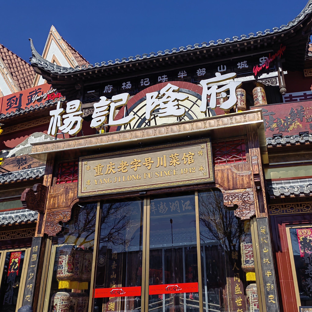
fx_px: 326
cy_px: 156
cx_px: 197
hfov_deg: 50.5
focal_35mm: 32
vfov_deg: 51.1
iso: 50
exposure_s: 1/10000
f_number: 1.9
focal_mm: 5.52
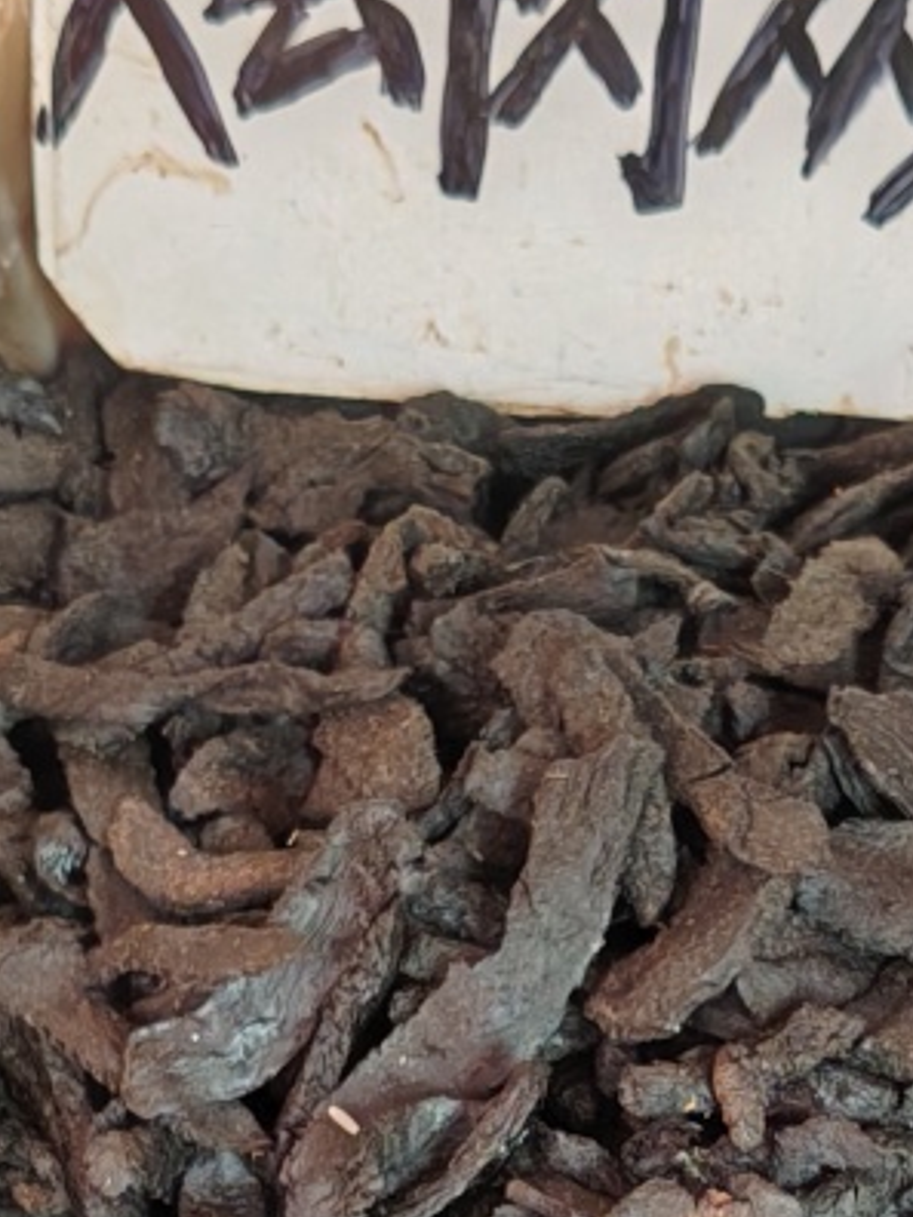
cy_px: 1348
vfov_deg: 19.4
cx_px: 732
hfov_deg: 15.1
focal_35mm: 97
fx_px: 3411
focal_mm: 4.84
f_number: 1.88
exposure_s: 1/120
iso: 705
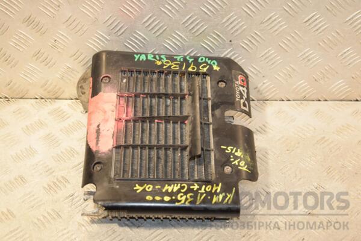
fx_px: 526
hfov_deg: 37.9
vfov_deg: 25.8
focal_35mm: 52
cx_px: 180
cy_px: 120
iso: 800
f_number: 5.6
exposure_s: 1/200
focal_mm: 35
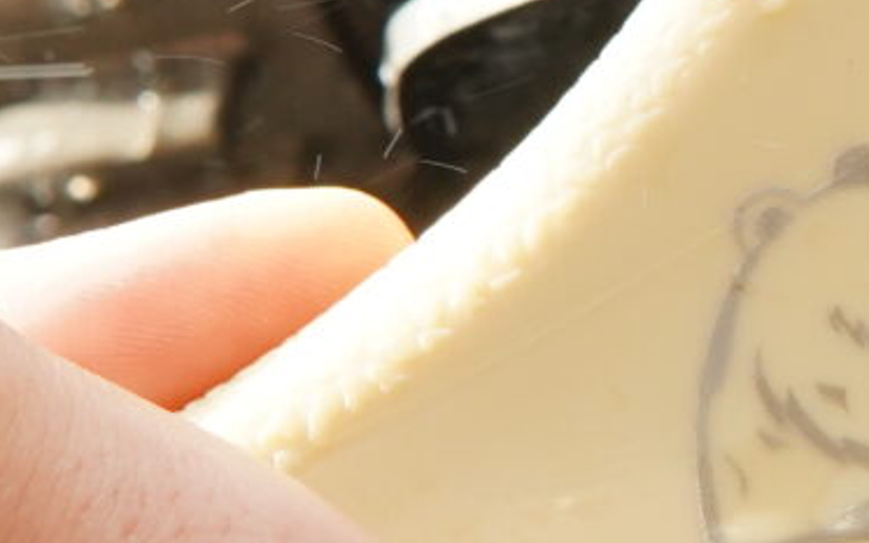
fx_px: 14089
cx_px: 1368
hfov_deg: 3.5
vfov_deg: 2.2
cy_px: 71
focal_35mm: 595
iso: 1000
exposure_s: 1/100
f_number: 10
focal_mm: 85
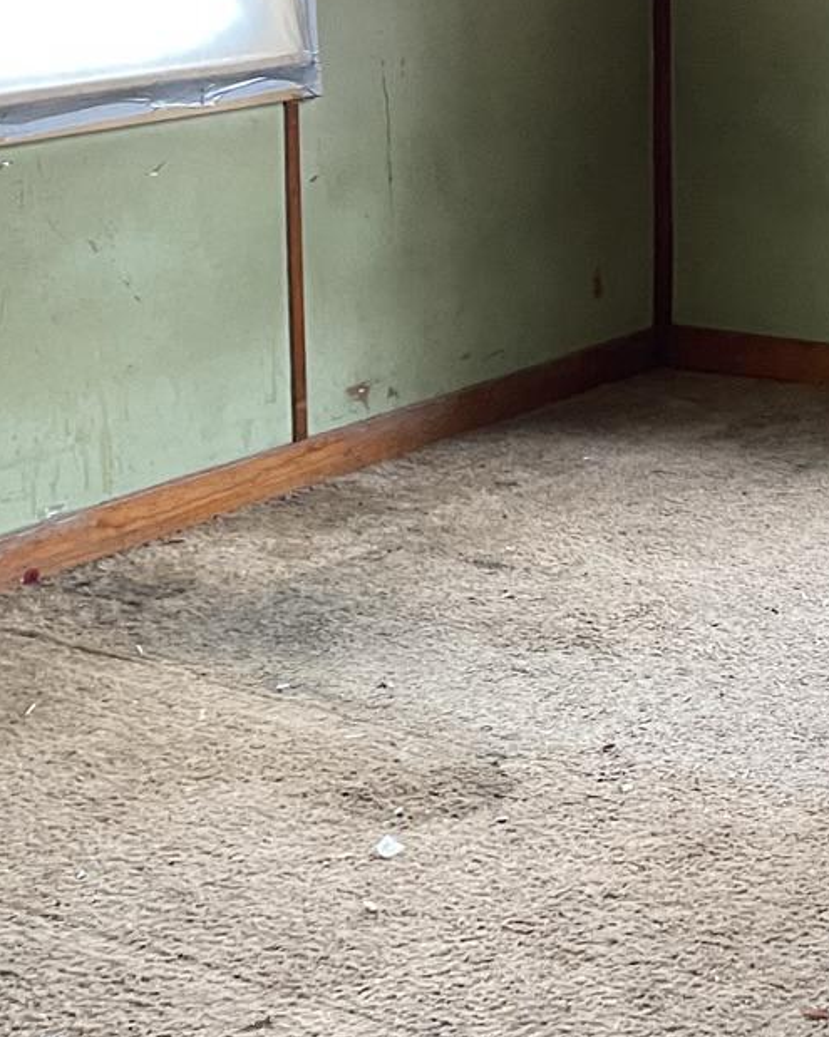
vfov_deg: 22.2
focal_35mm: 84
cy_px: 111
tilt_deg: -5.5
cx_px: 906
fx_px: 2577
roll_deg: +1.1
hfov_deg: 17.7
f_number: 1.6
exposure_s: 1/40
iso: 320
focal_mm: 4.2
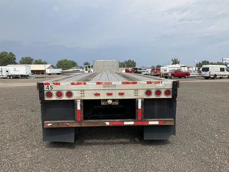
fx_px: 192
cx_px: 114
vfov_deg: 48.2
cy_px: 86
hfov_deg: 61.7
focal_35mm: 29
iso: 25
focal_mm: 3
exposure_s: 1/2427
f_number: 1.8
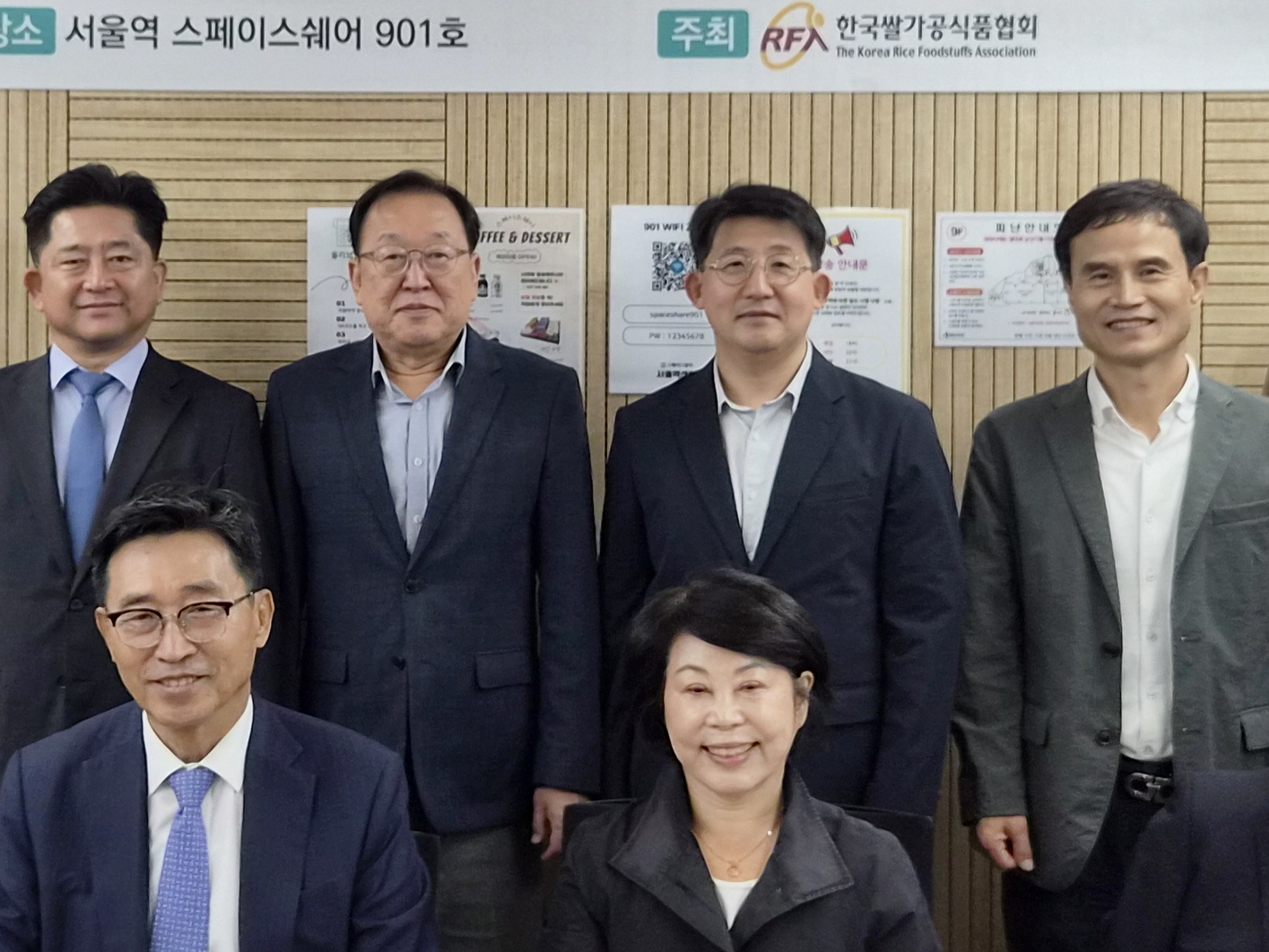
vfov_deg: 22.5
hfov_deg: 29.5
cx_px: 378
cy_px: 348
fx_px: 2383
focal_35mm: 65
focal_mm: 5.4
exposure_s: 1/120
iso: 50
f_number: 1.8
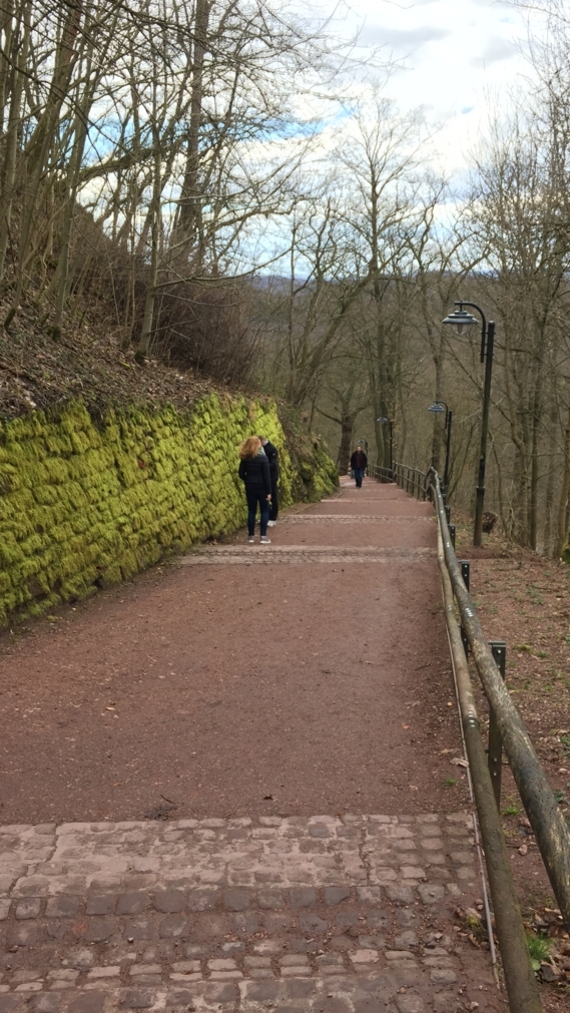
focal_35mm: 32
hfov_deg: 36.4
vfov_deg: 61.0
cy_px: 505
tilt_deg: -14.1
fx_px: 859
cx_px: 376
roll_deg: +1.5
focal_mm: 4.15
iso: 32
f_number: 2.2
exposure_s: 1/202
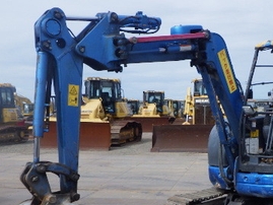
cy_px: 158
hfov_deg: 37.2
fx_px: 395
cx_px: 207
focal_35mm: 50
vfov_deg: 28.6
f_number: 4.2
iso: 250
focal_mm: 5
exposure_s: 1/2000
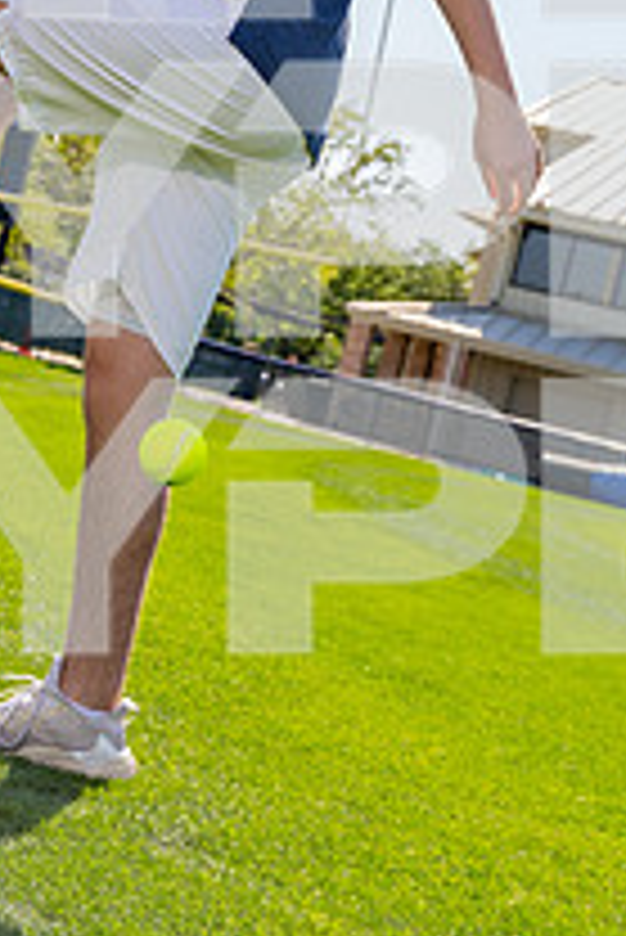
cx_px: 185
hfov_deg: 17.0
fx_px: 2083
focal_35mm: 80
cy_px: 202
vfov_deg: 25.0
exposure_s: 1/640
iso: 250
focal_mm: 37
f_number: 5.6
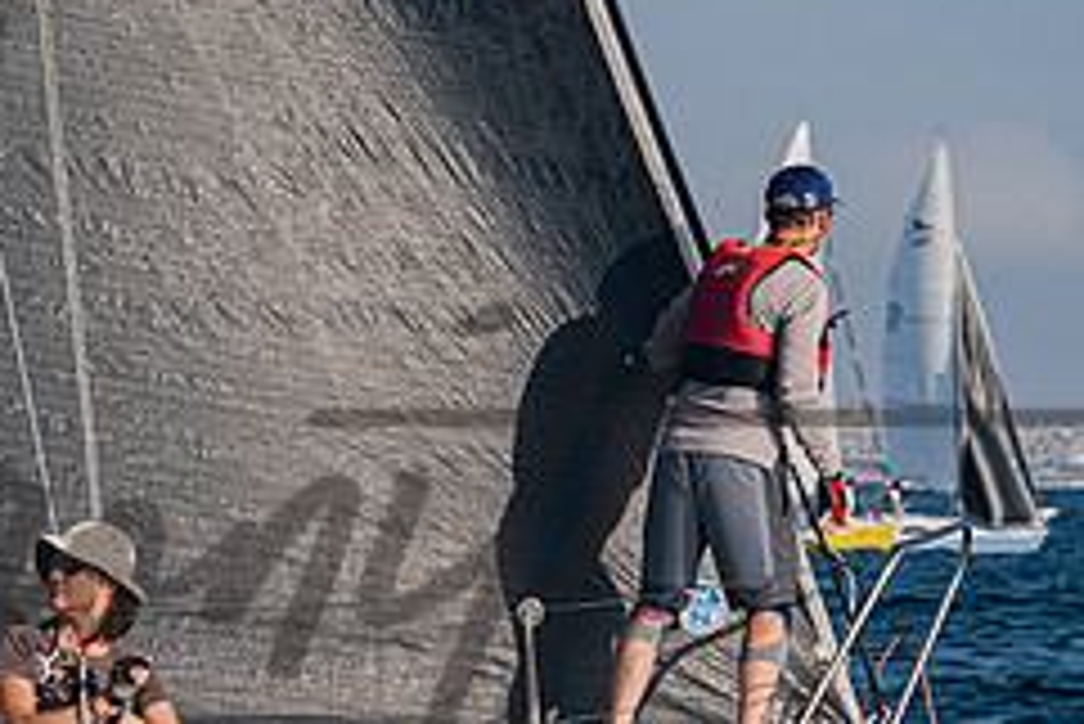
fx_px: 10635
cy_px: 296
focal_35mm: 353
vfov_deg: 3.9
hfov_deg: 5.8
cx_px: 391
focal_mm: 115
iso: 400
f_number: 6.3
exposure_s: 1/1250
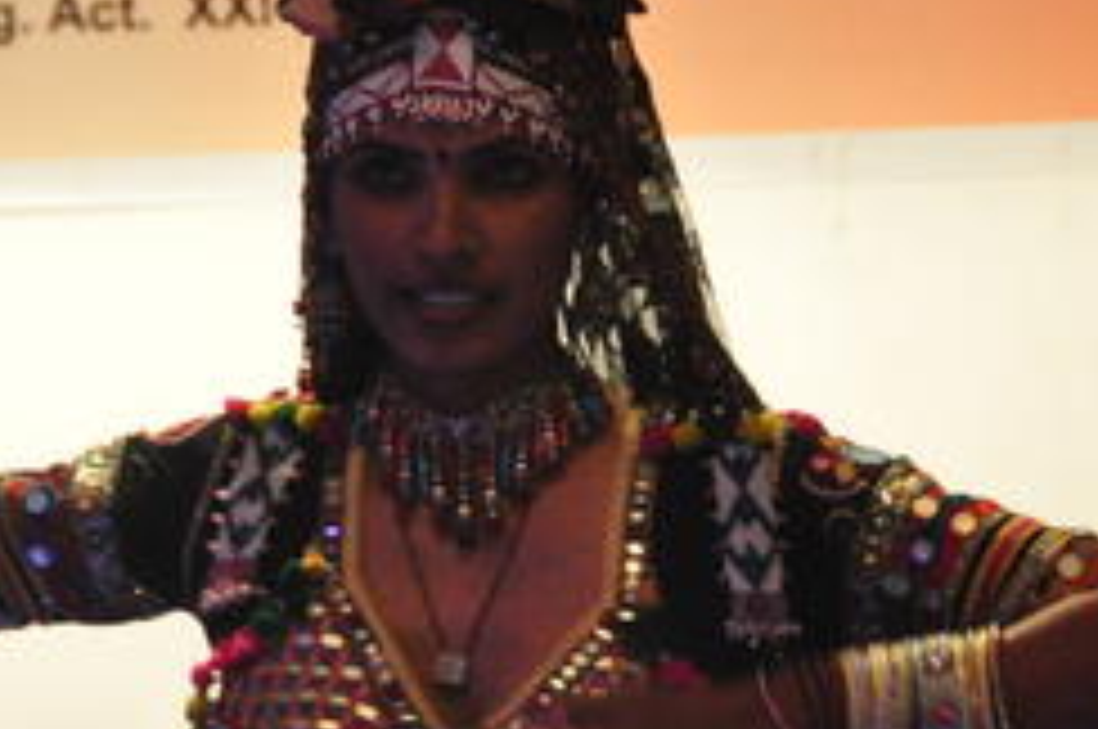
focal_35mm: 303
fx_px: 9229
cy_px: 443
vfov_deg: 4.5
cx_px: 405
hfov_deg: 6.8
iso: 2000
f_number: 5
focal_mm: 82
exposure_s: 1/60
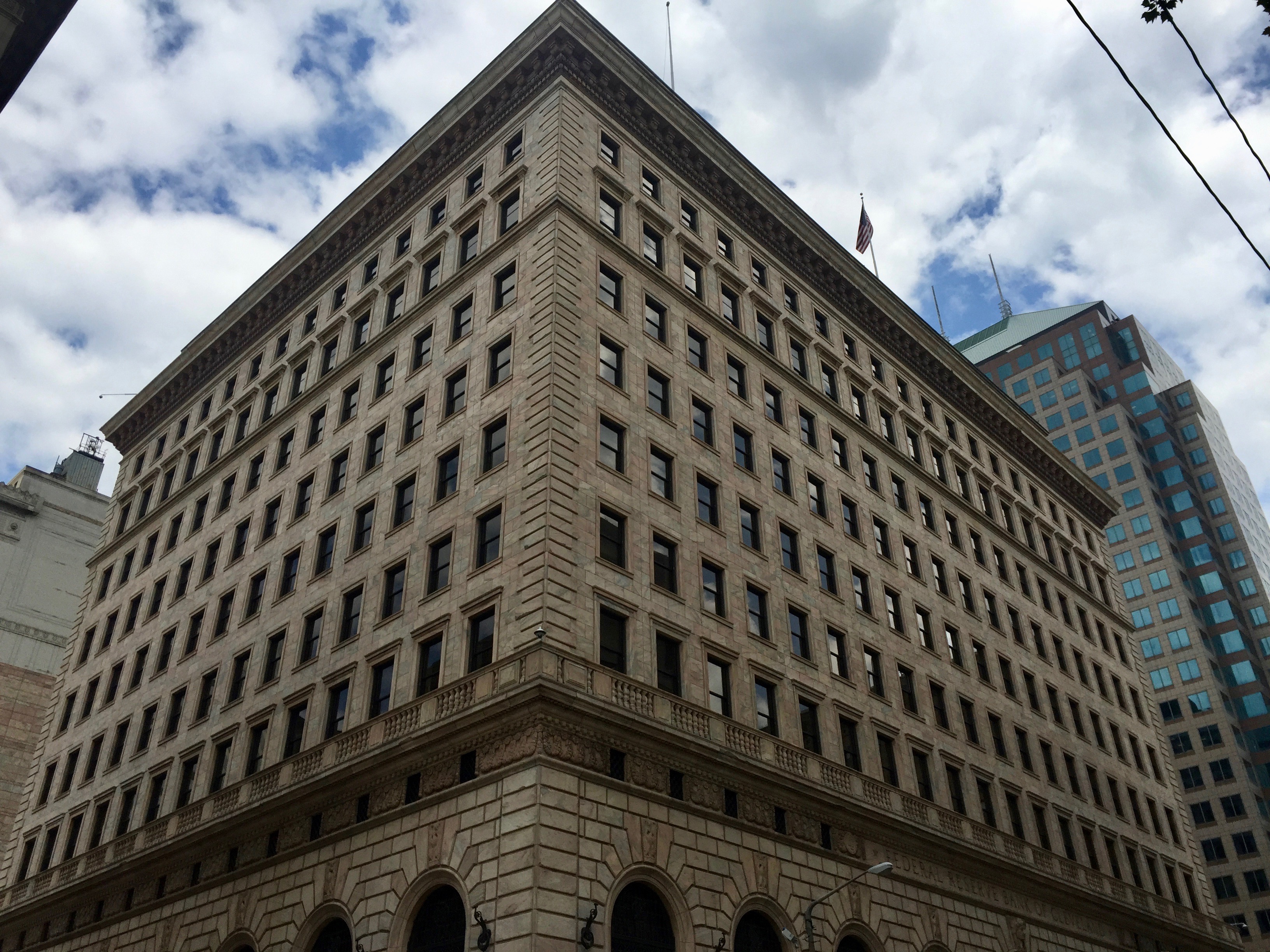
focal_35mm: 29
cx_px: 635
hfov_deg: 61.7
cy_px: 476
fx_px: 1064
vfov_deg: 48.2
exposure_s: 1/2639
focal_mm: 4.15
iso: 32
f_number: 2.2
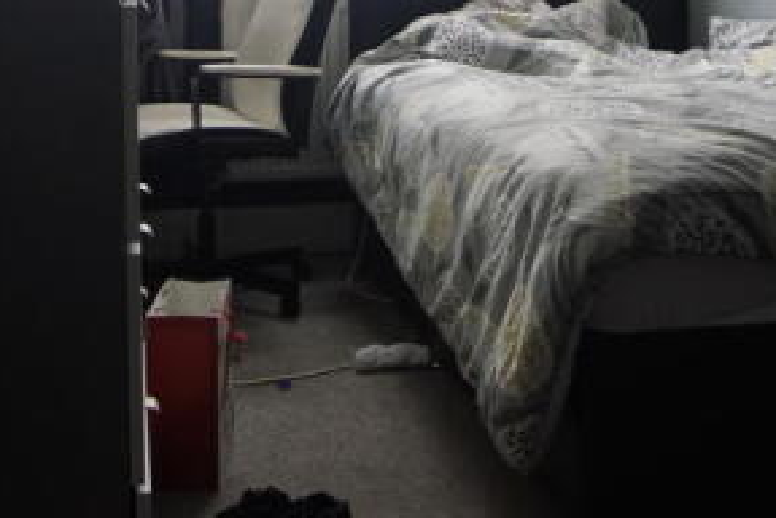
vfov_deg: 24.8
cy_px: -36
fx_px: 1102
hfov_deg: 38.8
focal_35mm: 51
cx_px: 397
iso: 1000
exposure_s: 1/160
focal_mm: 15
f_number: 4
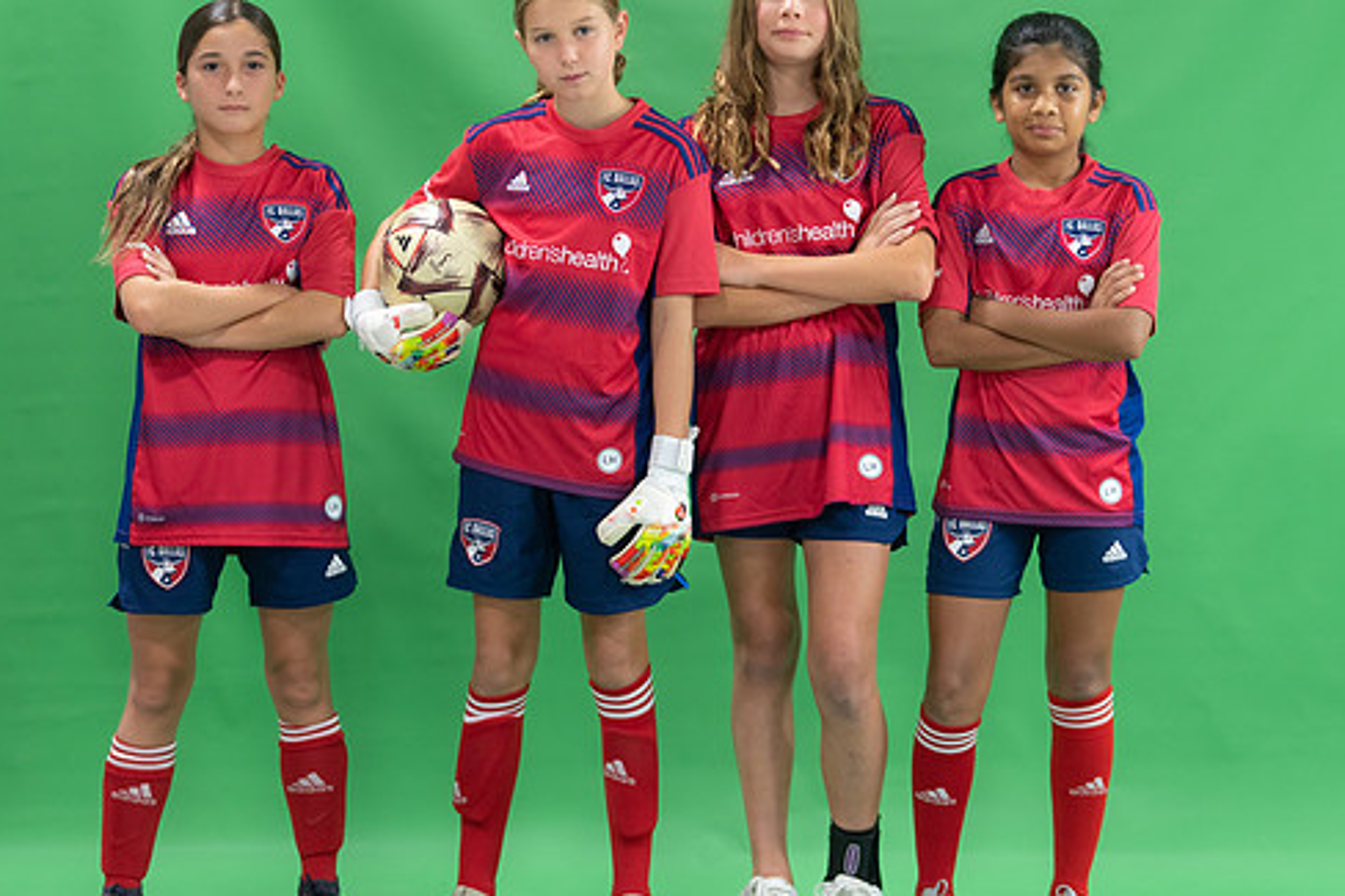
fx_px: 3772
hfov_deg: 20.2
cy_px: 403
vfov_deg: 13.5
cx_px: 640
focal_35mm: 101
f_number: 2.8
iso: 1000
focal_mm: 70
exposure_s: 1/250
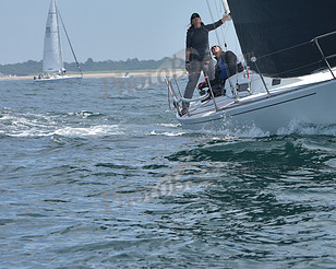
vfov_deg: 6.7
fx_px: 2286
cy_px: 112
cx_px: 312
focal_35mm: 230
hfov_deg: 8.4
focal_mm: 130
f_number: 10
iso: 250
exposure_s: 1/800
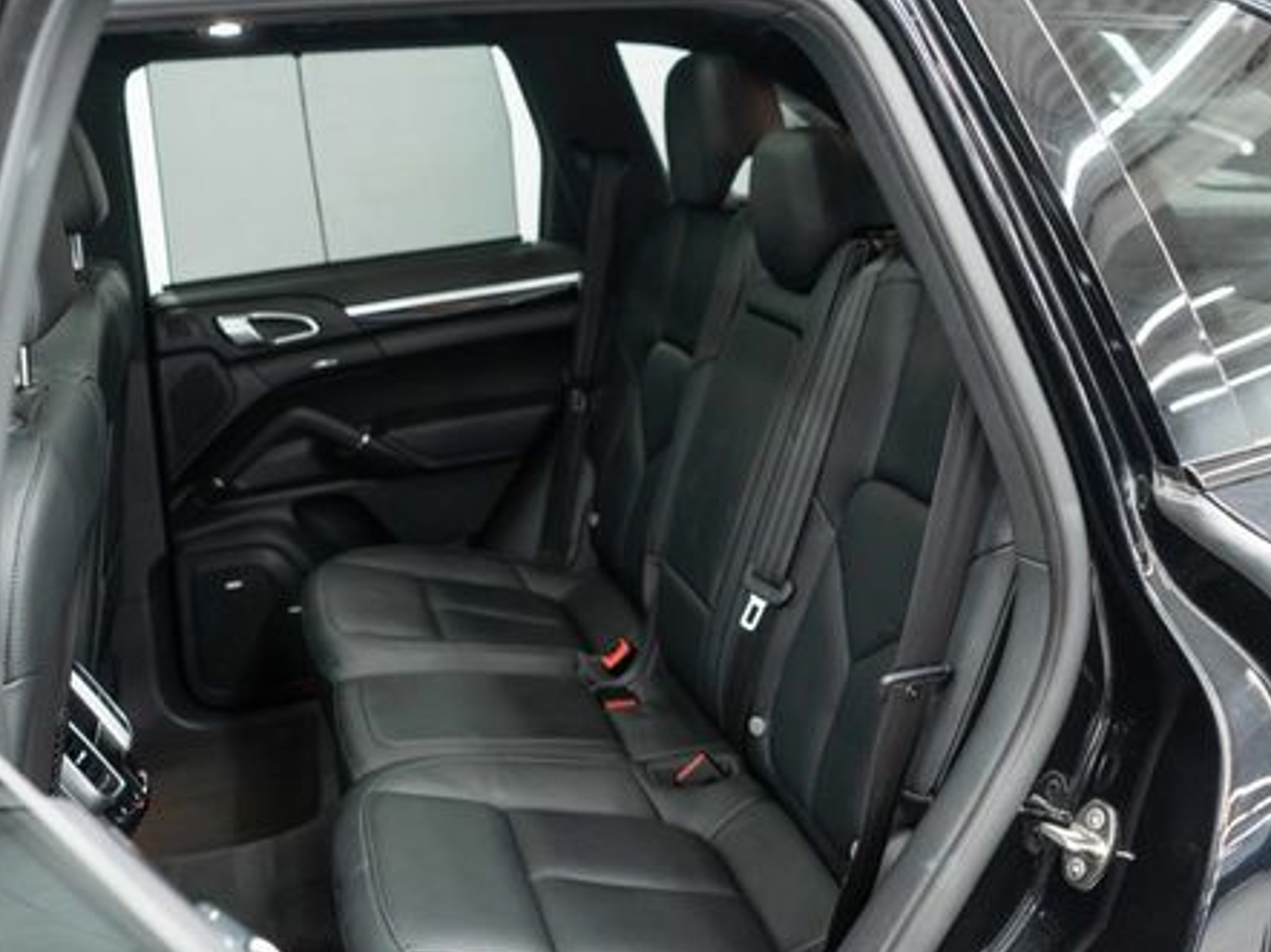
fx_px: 1431
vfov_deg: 36.7
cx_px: 624
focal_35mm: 39
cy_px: 559
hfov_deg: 47.9
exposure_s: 1/50
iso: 2000
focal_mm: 28
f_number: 3.2
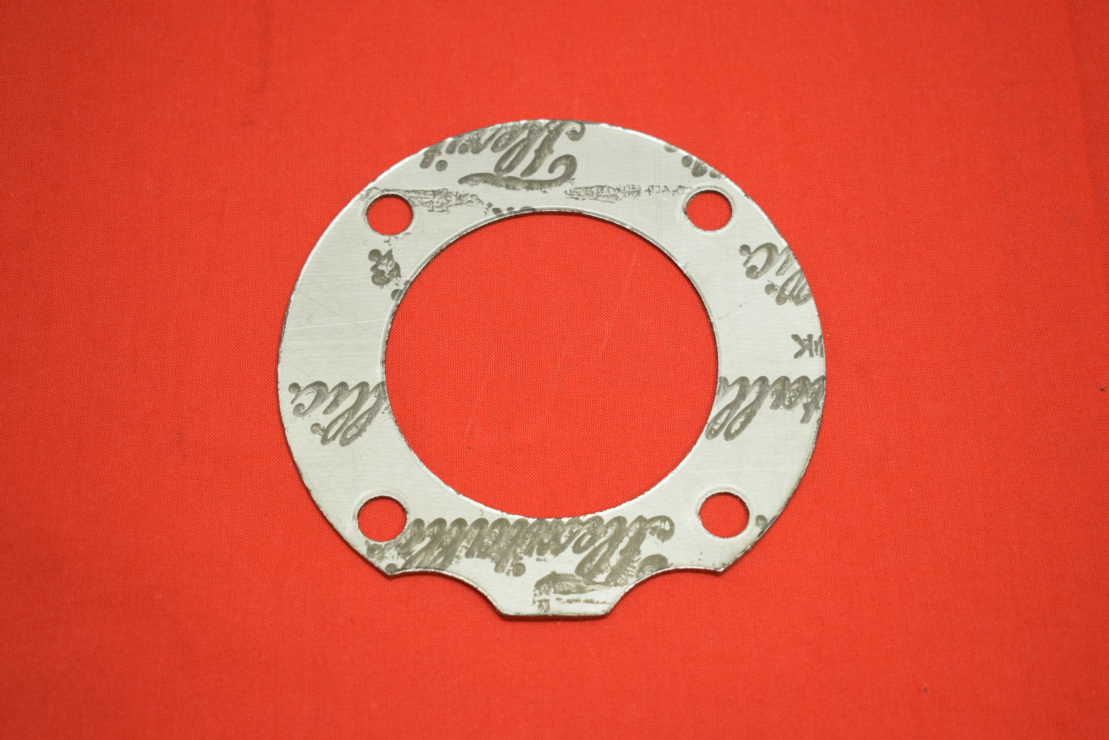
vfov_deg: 22.6
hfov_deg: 33.4
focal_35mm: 60
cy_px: 370
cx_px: 554
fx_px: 1849
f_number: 5
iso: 1600
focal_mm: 40
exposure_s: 1/125
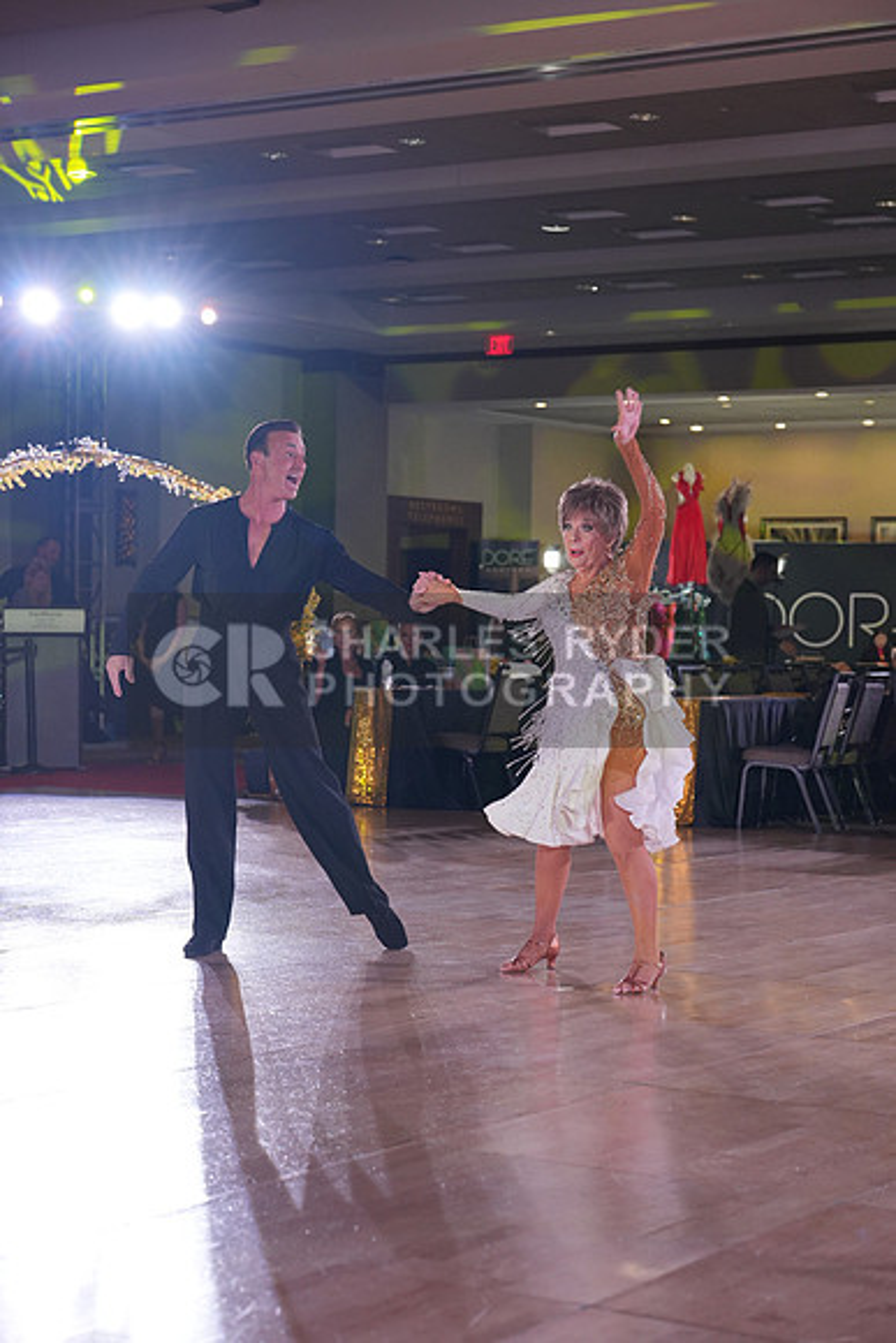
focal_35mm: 70
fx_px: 2612
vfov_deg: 28.8
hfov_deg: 19.5
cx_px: 448
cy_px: 672
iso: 1250
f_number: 4
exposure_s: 1/400
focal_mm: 70
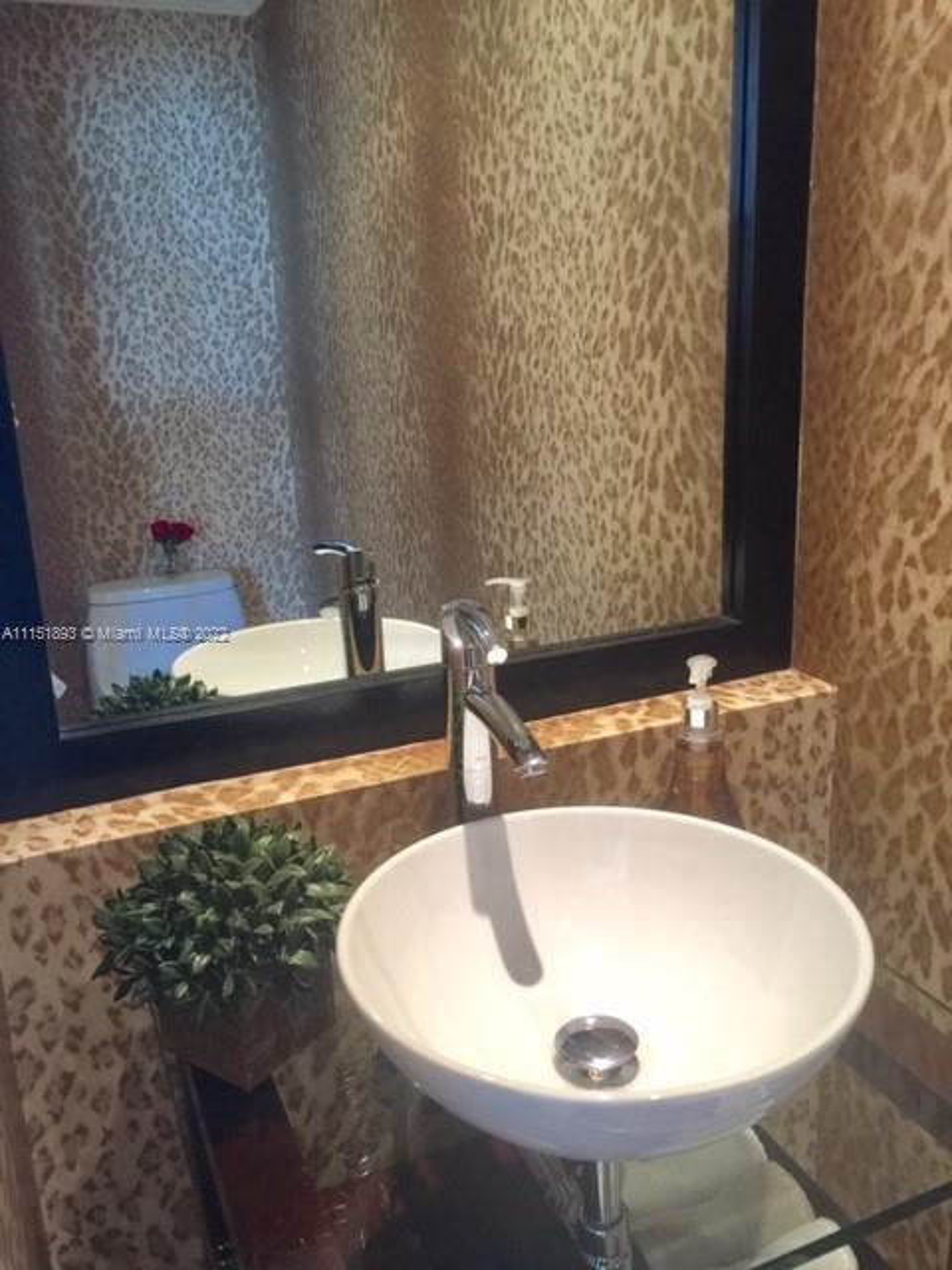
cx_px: 476
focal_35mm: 29
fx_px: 1063
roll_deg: +2.0
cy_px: 635
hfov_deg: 48.2
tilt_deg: -13.9
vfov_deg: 61.7
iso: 50
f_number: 2.2
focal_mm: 4.15
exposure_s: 1/30
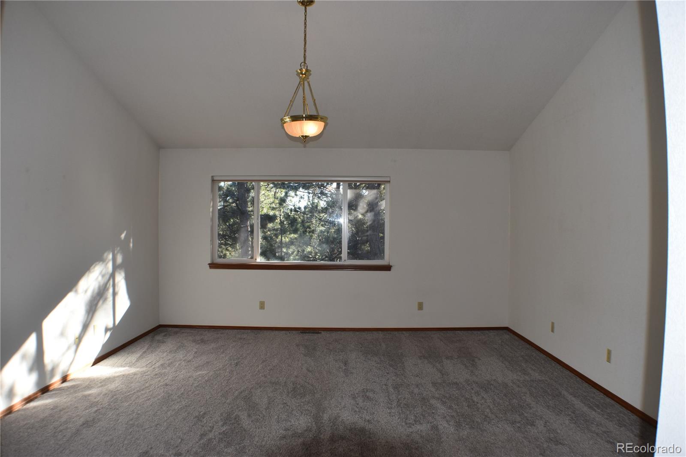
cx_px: 343
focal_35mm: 34
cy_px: 228
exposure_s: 1/125
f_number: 5.6
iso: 220
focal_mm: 23
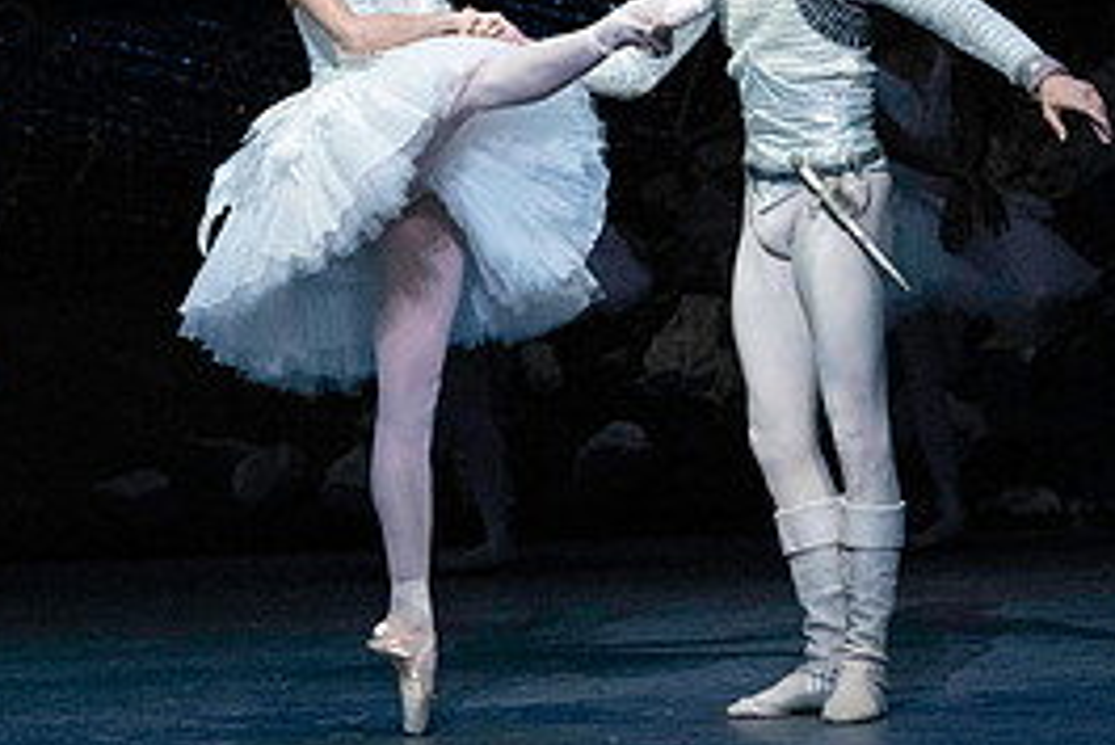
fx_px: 13542
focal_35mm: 437
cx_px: 568
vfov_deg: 3.1
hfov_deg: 4.7
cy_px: 196
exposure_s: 1/400
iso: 25600
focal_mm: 200
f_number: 5
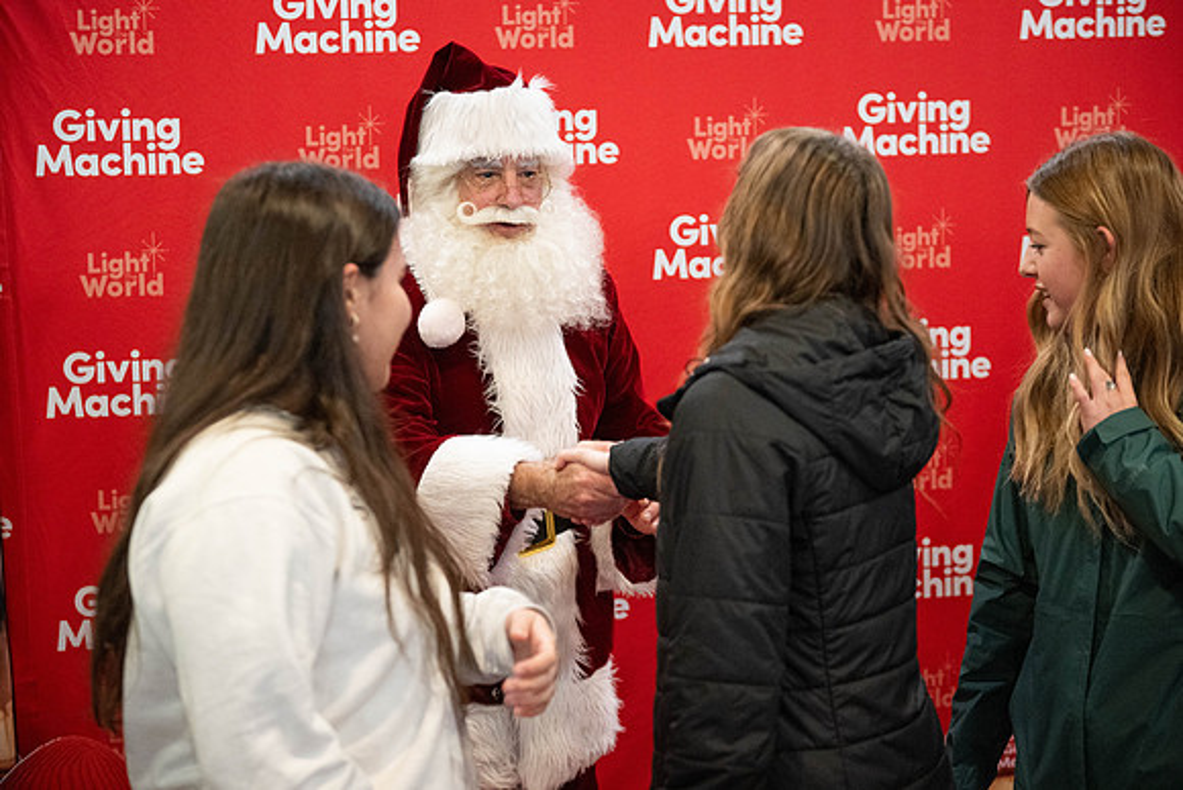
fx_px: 1972
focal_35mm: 60
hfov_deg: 33.4
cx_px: 592
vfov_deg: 22.6
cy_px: 395
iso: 5000
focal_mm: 60
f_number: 3.2
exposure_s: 1/400
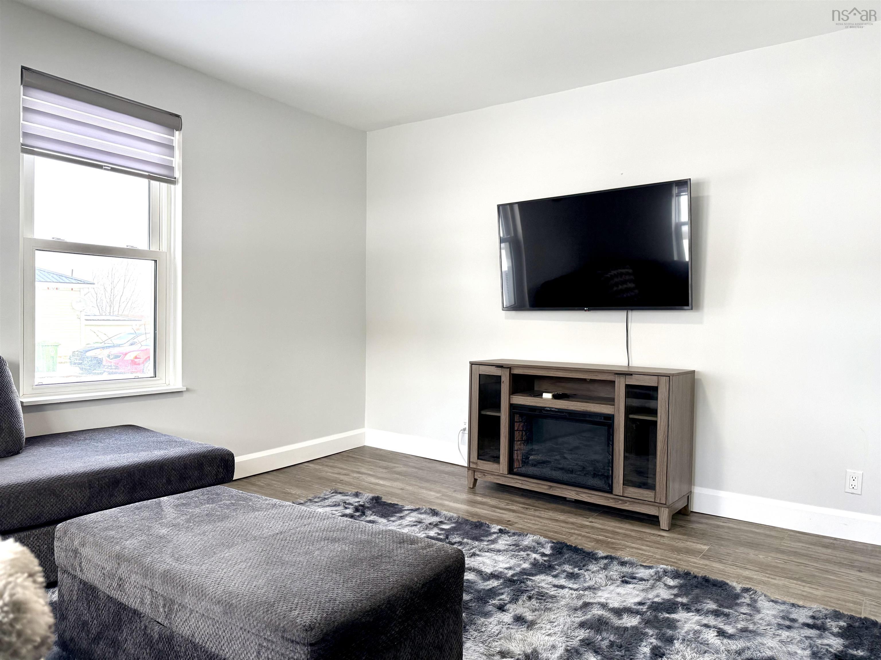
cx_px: 440
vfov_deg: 56.8
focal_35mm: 24
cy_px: 330
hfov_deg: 71.6
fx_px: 611
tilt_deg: -1.3
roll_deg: +0.0
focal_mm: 6.76
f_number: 1.78
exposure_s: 1/176
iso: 200
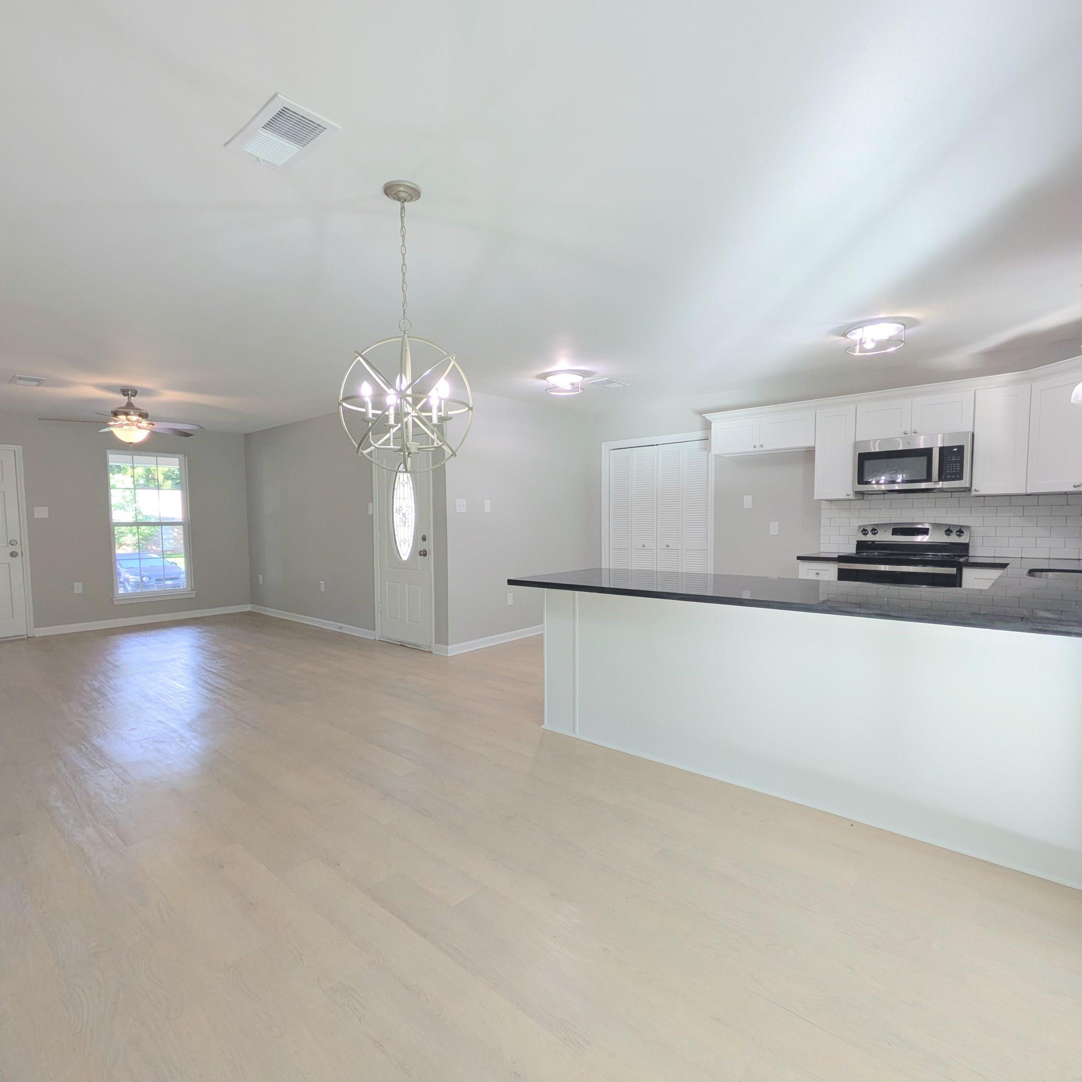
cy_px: 555
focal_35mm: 17
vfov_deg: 84.0
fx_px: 601
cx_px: 517
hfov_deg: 83.9
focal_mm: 1.83
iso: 63
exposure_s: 1/120
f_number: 2.2
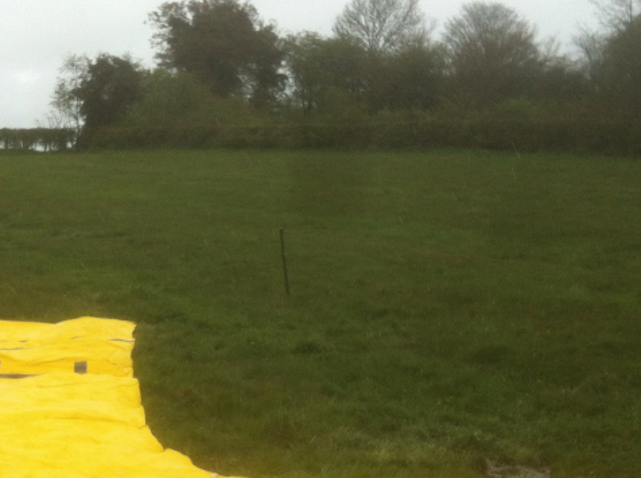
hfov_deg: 26.4
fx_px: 1349
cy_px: 318
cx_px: 172
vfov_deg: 20.0
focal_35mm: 73
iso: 80
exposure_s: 1/572
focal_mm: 3.85
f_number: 2.8
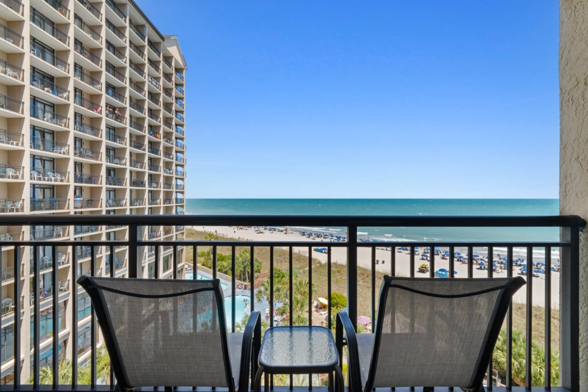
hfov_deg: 100.4
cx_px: 294
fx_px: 245
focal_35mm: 15
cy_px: 196
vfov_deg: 77.3
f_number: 9
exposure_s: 1/320
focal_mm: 10
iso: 100
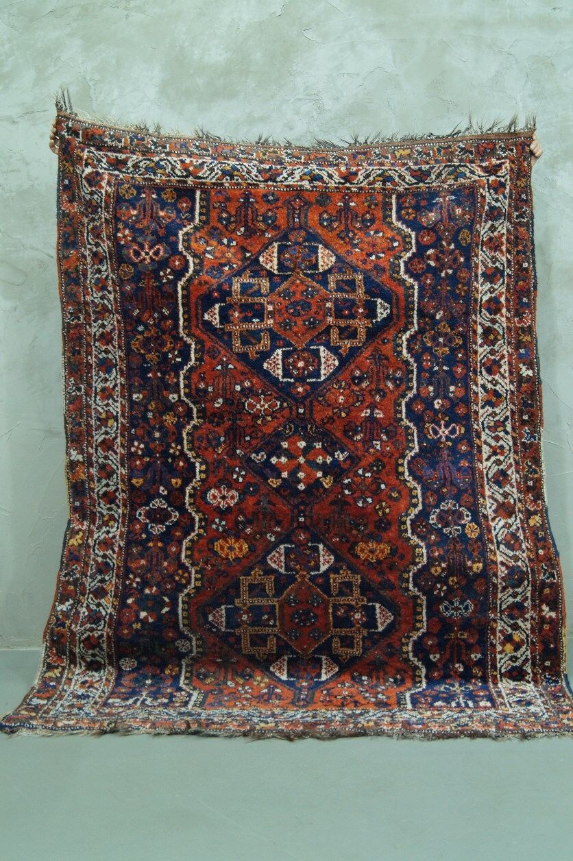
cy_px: 430
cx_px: 286
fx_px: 932
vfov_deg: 49.6
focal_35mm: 39
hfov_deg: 34.2
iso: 800
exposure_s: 1/13
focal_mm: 26
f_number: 8
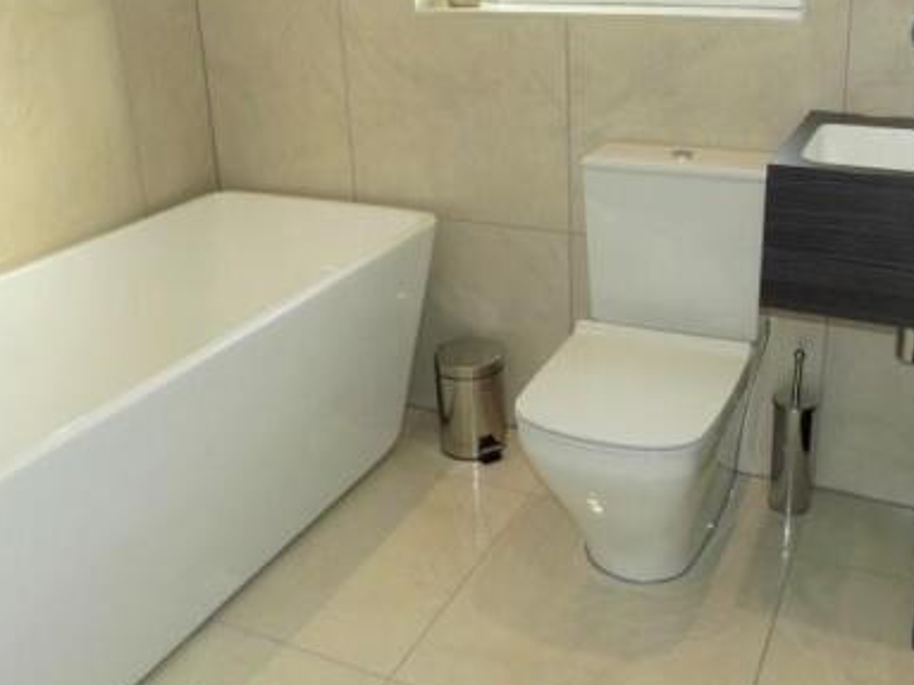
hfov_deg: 52.2
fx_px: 924
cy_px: 228
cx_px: 557
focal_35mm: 35
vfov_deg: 40.2
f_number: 3.1
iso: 80
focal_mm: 4
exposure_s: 1/40
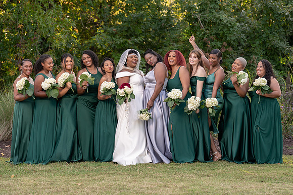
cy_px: 101
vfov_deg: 8.9
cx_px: 142
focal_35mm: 155
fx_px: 1258
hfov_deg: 13.3
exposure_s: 1/200
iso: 160
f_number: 4
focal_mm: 146
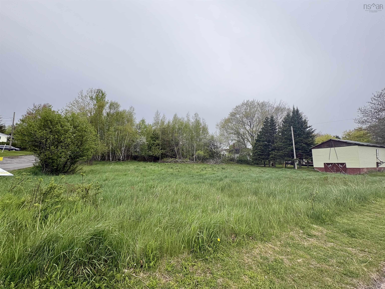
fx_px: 156
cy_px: 144
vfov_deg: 85.7
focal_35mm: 14
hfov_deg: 102.1
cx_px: 192
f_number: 2.2
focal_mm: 2.22
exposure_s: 1/1477
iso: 50
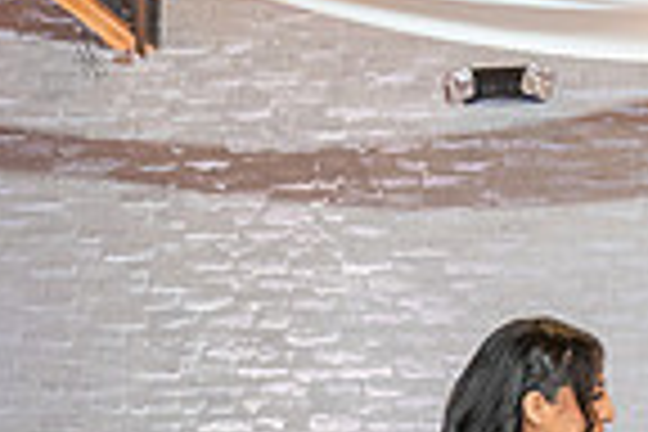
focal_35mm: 138
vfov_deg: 9.5
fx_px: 2484
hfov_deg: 14.0
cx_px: 942
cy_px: 774
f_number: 2.8
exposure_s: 1/200
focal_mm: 28
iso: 2000
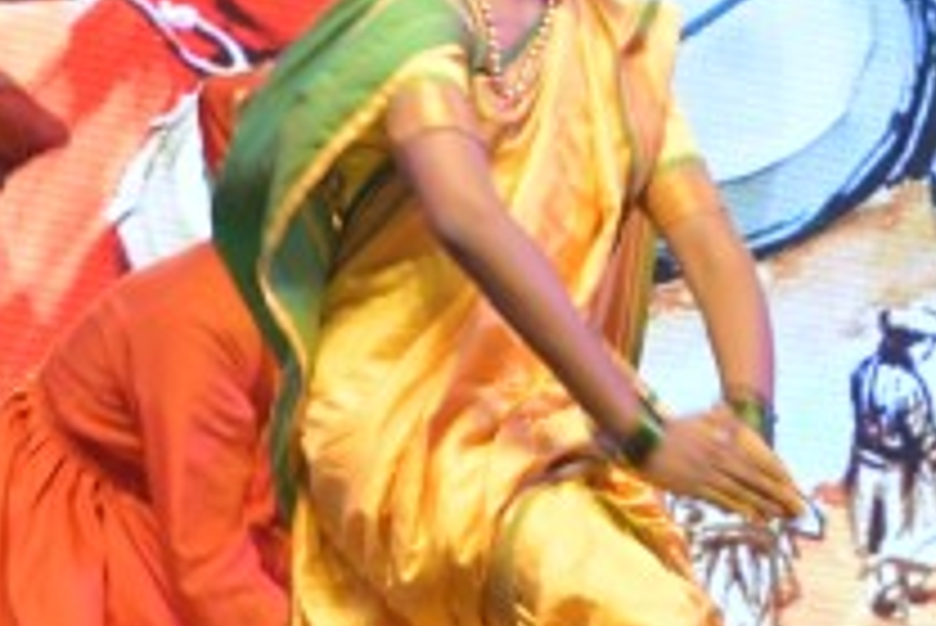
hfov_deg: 5.1
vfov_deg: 3.4
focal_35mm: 403
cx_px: -549
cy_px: 376
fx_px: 10485
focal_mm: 70
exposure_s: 1/160
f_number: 9
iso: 1250
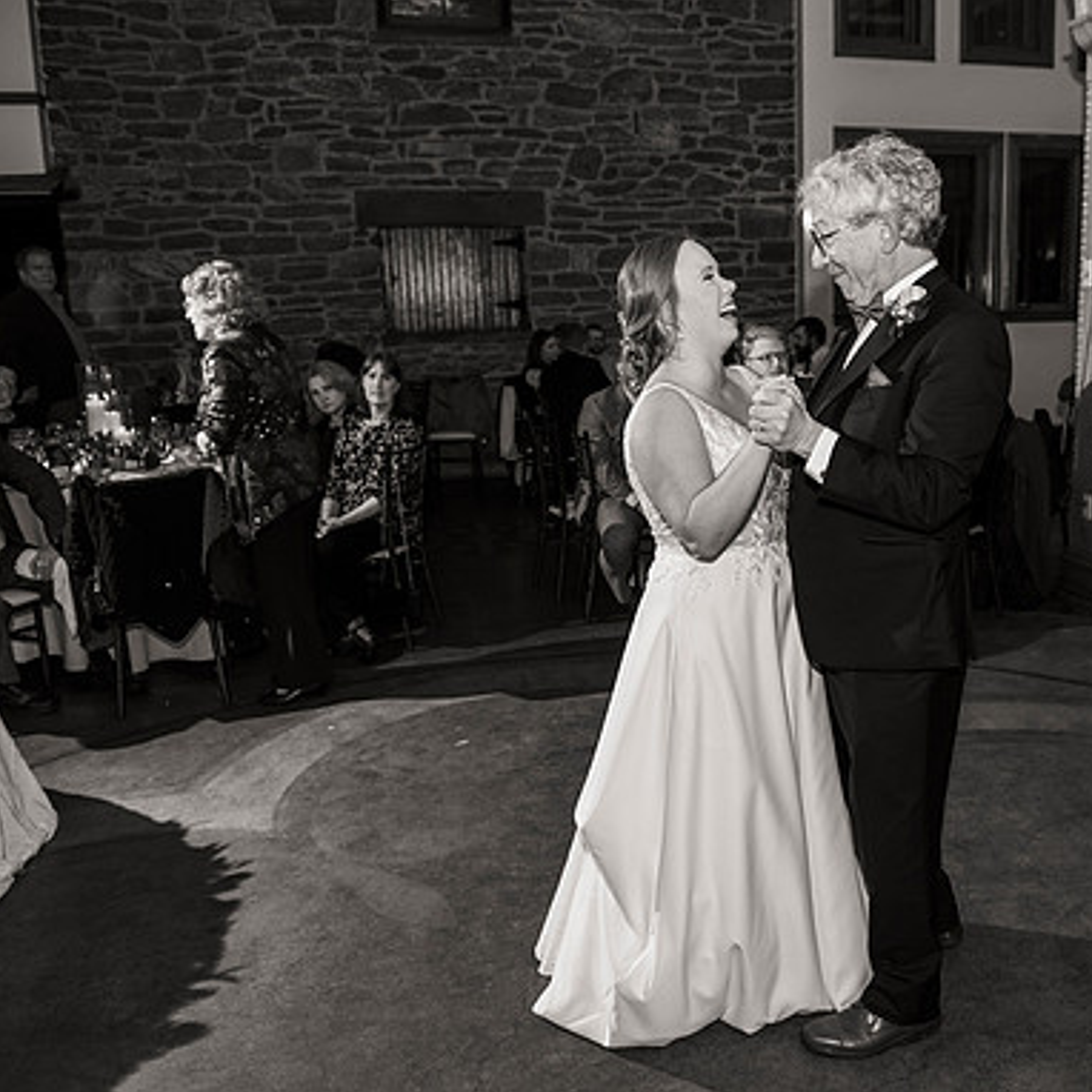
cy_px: 550
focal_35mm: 31
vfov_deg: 52.5
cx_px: 749
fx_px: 1106
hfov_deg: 51.3
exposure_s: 1/125
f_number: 3.5
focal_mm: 24
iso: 640
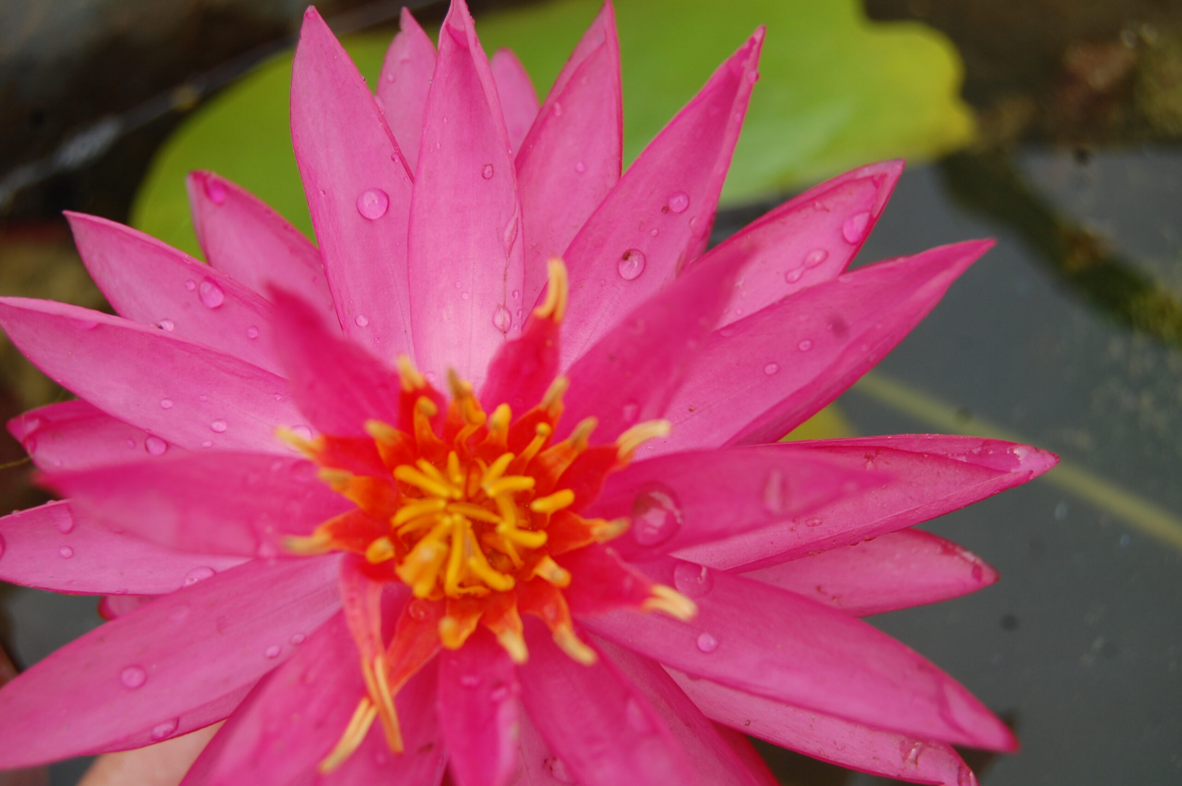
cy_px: 393
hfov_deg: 33.4
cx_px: 591
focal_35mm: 60
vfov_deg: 22.6
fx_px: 1968
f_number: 7.1
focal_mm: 40
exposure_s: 1/200
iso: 200
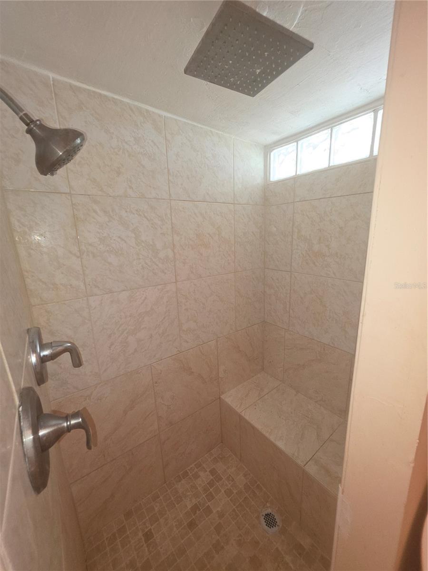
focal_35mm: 13
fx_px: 214
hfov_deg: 89.9
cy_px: 286
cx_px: 214
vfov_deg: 106.2
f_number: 1.9
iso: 100
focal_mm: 2.2
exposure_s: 1/60
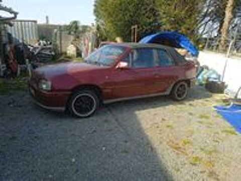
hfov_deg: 63.4
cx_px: 120
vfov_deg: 49.7
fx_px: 195
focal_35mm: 28
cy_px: 90
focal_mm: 3.43
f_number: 2.2
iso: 111
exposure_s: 1/521
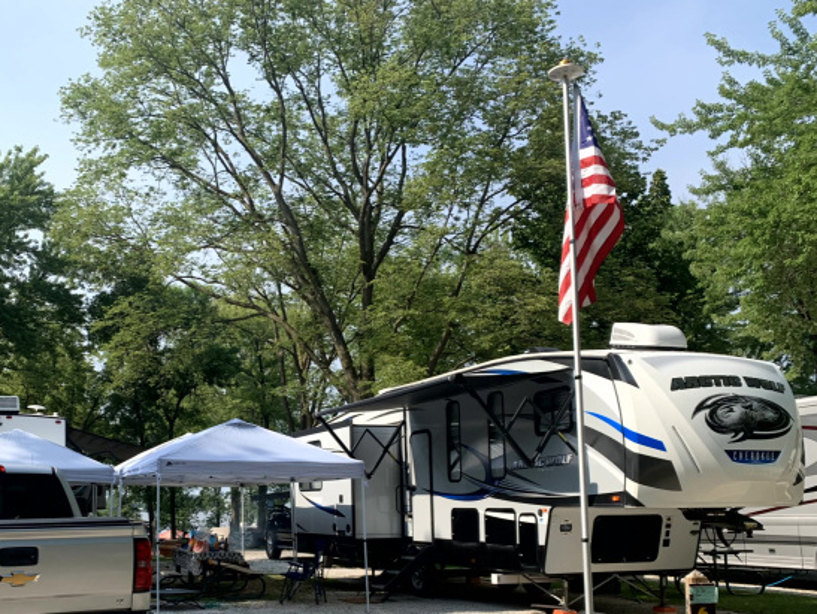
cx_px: 282
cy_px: 427
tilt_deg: +3.5
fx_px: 897
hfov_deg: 48.2
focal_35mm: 38
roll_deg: +0.8
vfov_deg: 37.2
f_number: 1.8
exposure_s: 1/1560
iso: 25
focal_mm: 4.25
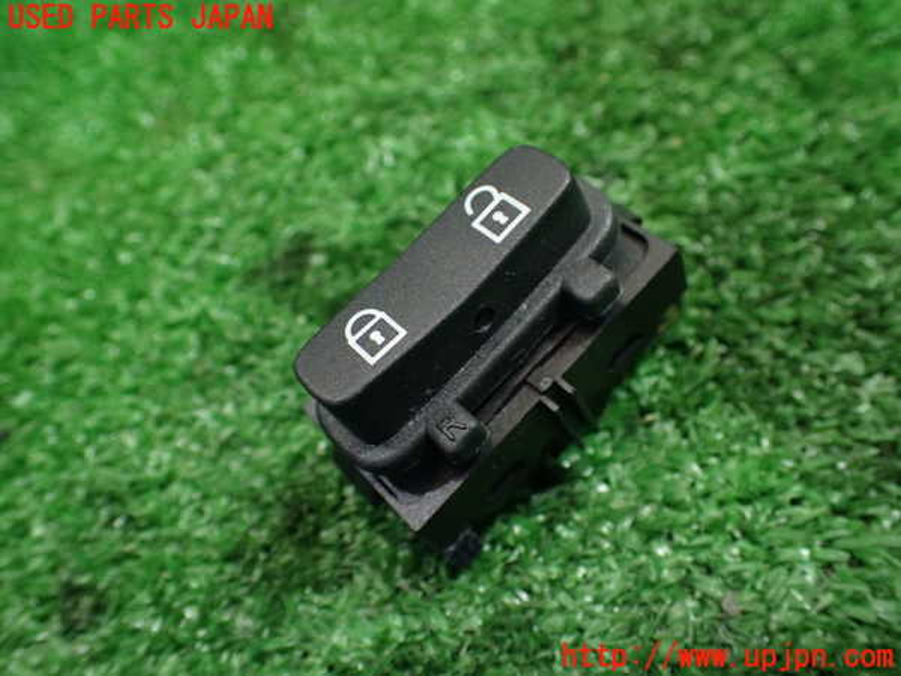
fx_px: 781
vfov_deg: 46.8
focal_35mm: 30
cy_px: 338
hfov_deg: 60.0
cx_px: 450
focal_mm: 5.4
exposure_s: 1/100
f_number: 2.3
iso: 800
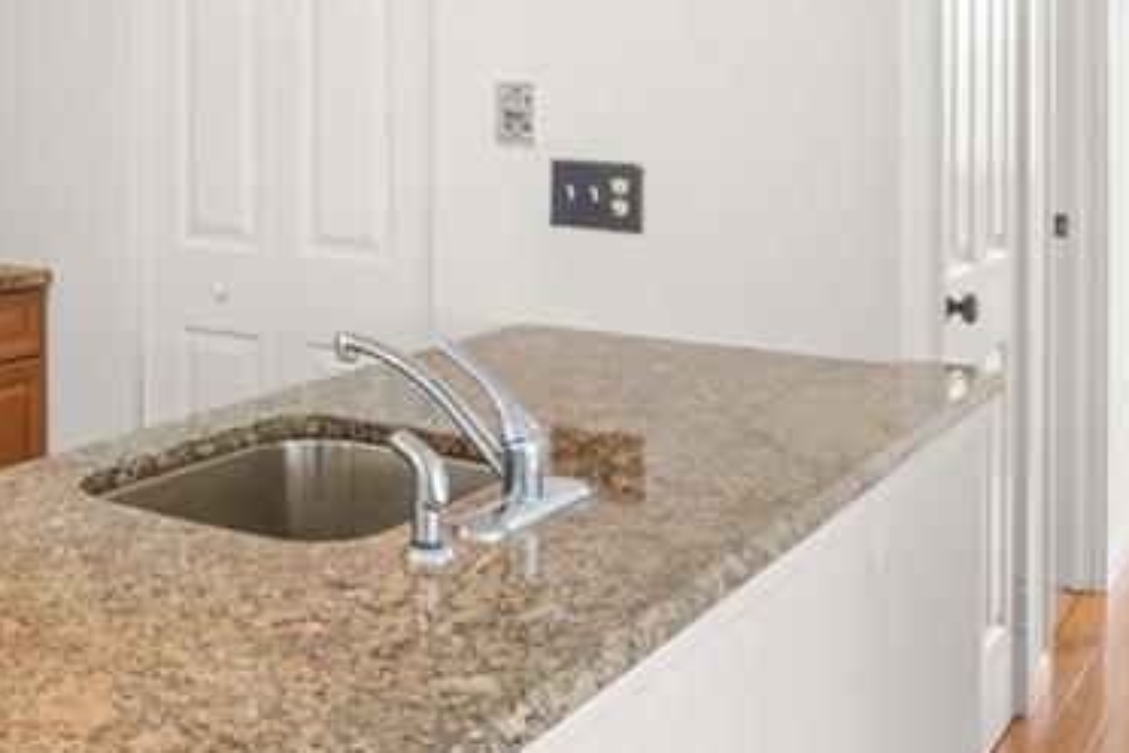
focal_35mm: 44
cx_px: 137
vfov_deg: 30.4
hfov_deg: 41.4
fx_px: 1380
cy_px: 298
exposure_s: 1/1.67
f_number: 8
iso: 100
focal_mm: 11
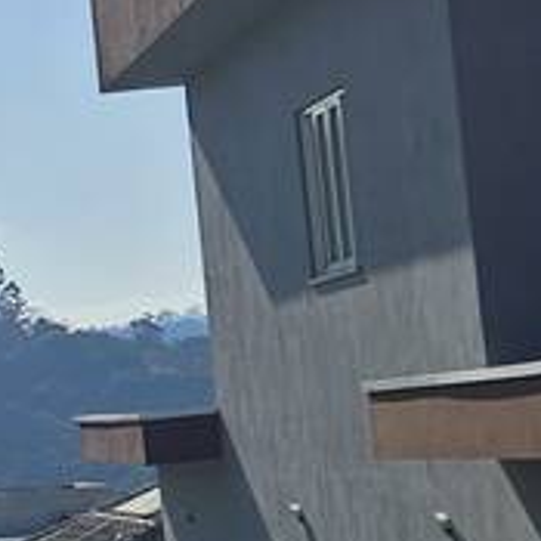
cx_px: -760
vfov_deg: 10.5
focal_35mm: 167
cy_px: 303
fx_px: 2953
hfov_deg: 9.3
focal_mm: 5.4
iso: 25
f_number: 1.8
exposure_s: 1/5200
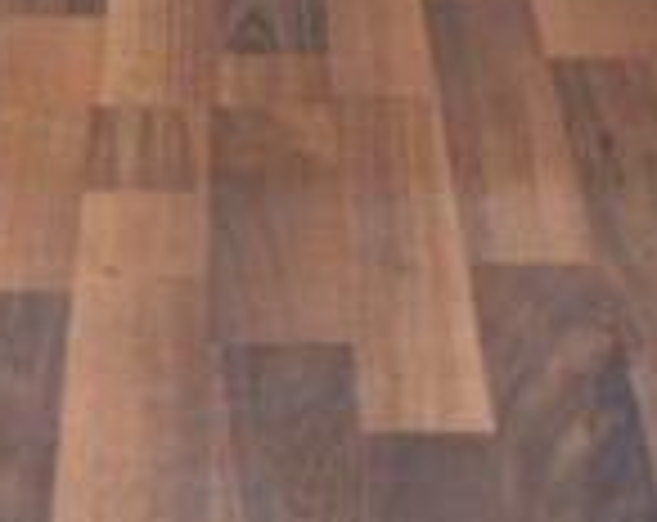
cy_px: -1372
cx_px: 180
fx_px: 3374
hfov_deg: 11.1
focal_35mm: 174
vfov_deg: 7.2
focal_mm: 18
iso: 720
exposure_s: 1/15
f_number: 3.5
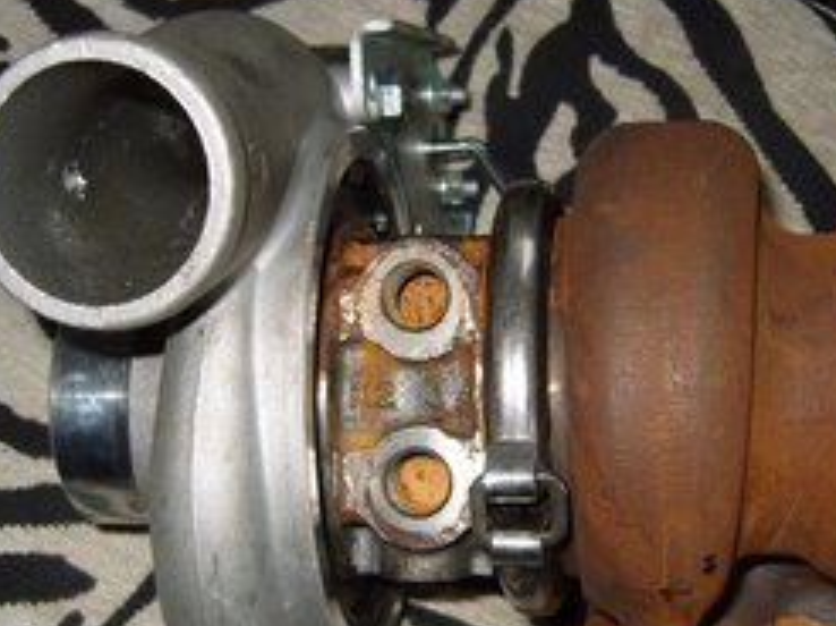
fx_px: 1375
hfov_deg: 33.8
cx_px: 479
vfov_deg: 25.6
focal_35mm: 57
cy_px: 296
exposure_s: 1/30
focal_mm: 7.4
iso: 100
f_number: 2.8
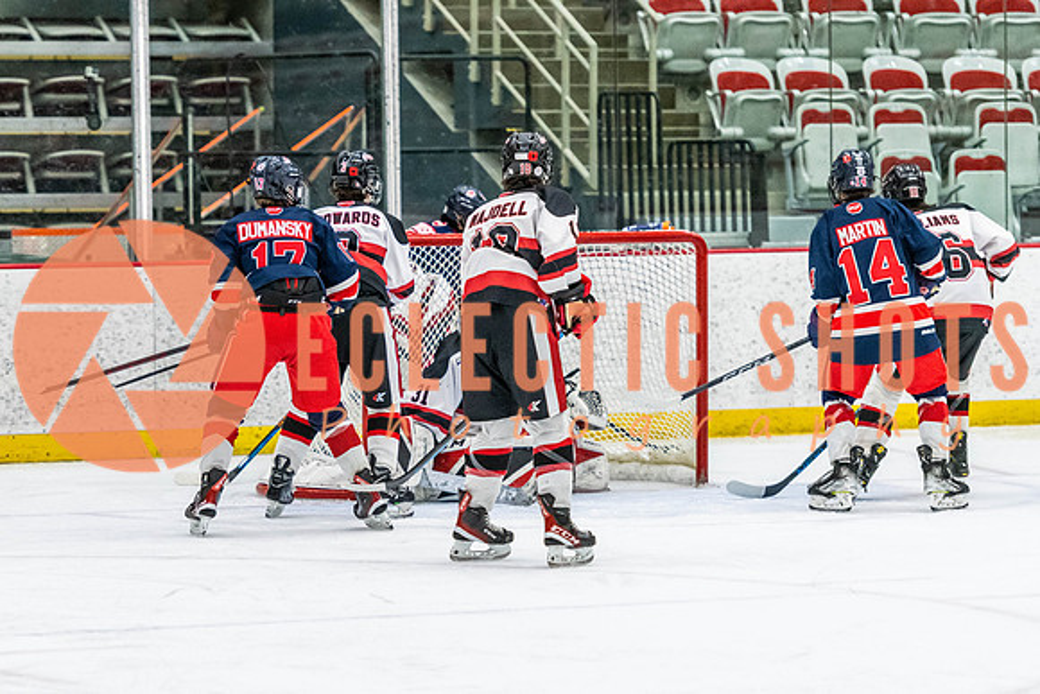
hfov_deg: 10.1
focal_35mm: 203
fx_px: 5865
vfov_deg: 6.8
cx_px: 290
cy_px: 347
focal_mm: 135
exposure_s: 1/640
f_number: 2.8
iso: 3200
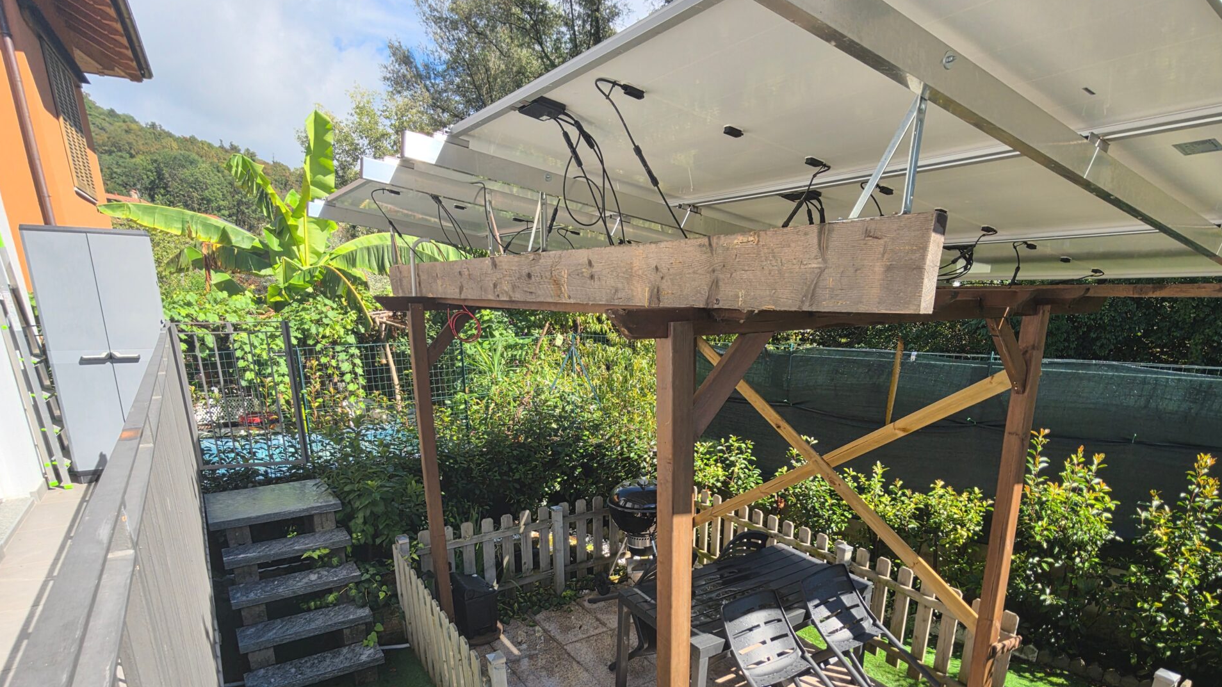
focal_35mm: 19
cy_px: 503
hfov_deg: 89.6
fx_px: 616
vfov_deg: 55.9
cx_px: 611
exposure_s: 1/1265
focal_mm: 2.2
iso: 40
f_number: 1.9
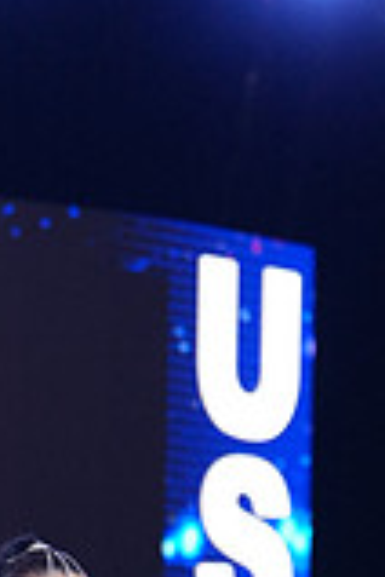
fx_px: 5550
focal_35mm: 346
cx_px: -162
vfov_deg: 5.9
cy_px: 951
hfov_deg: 4.0
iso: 2000
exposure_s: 1/400
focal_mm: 95
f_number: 2.8
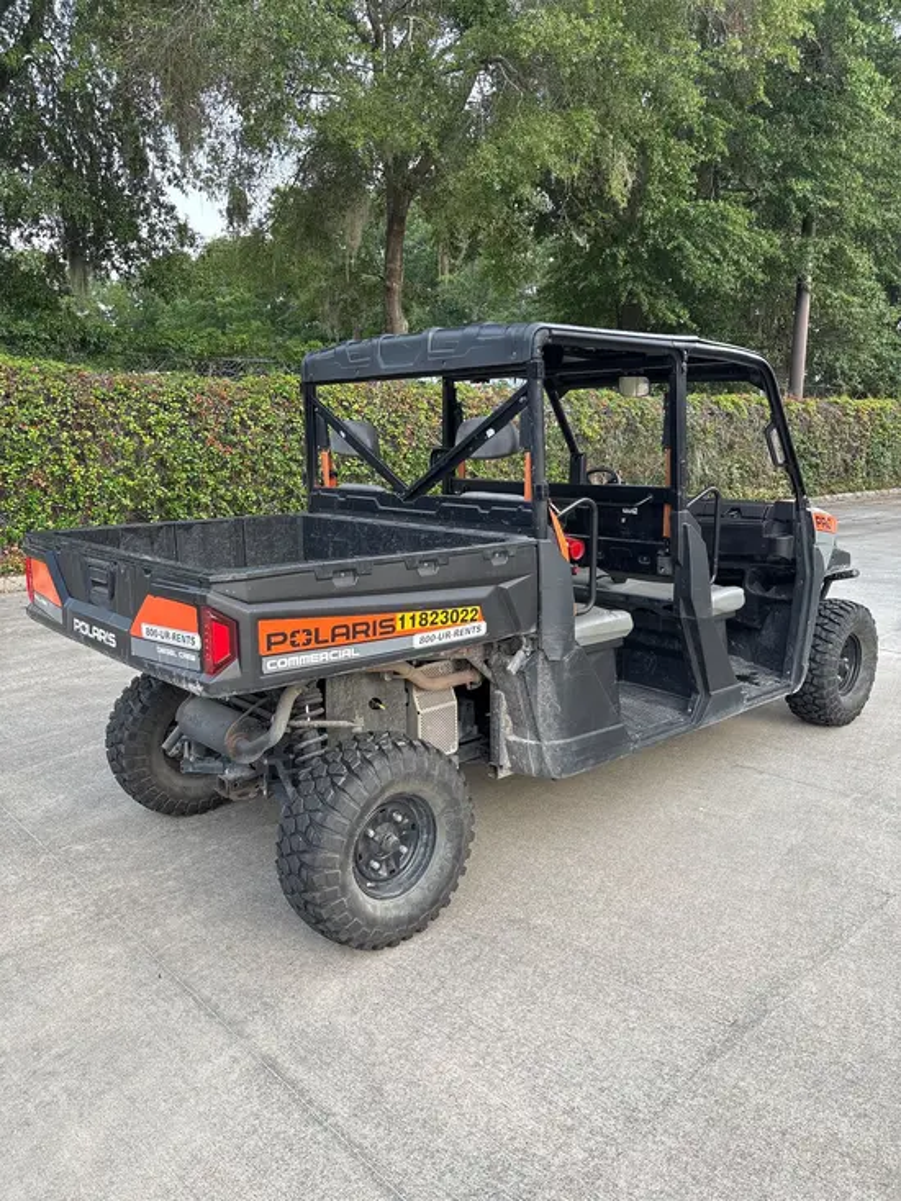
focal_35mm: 26
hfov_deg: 53.1
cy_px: 600
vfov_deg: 67.3
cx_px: 450
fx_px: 902
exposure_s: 1/155
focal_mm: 5.96
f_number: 1.6
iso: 32
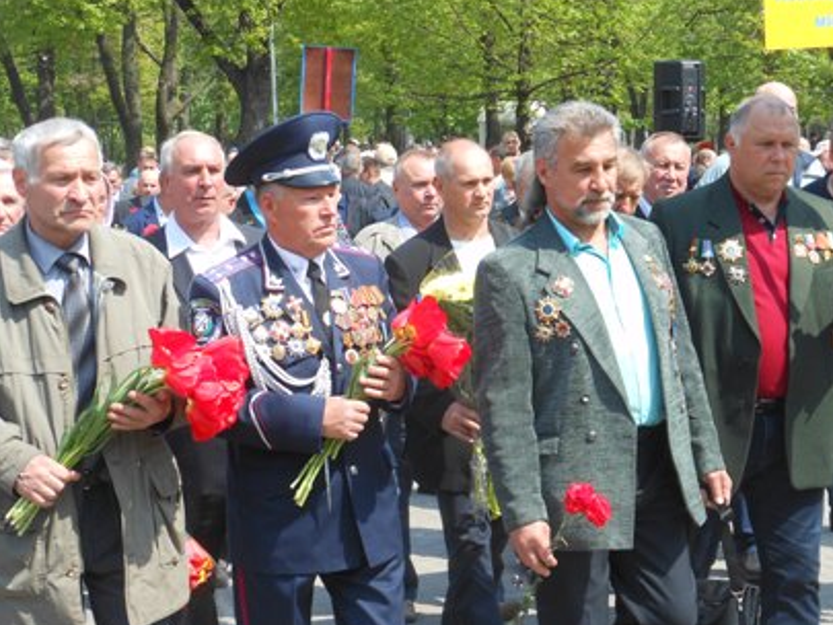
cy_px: 323
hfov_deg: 24.7
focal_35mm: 79
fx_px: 1902
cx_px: 492
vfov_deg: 18.7
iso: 80
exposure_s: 1/250
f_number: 4
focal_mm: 8.9
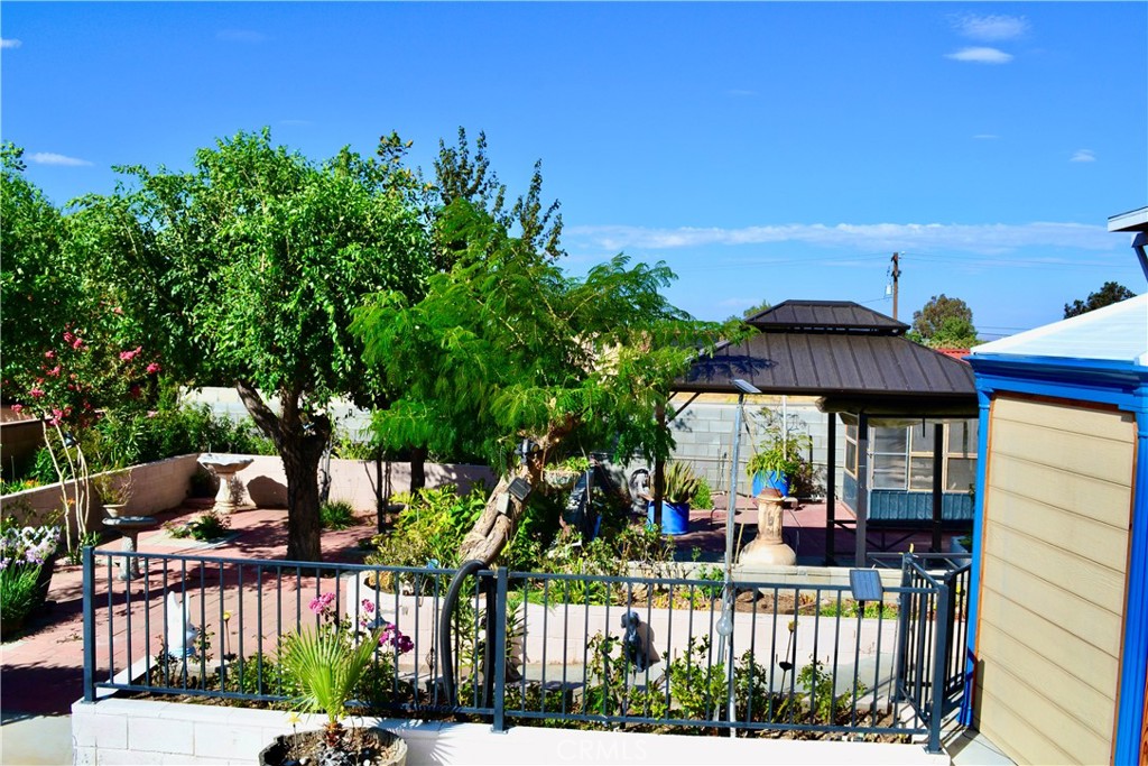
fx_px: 957
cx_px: 574
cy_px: 383
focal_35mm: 30
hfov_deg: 61.9
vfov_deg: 43.6
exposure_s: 1/500
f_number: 11
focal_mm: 20
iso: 400
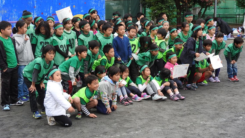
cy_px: 58
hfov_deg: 37.8
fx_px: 357
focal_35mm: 55
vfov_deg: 21.8
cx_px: 122
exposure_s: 1/125
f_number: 4
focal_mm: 9
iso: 100
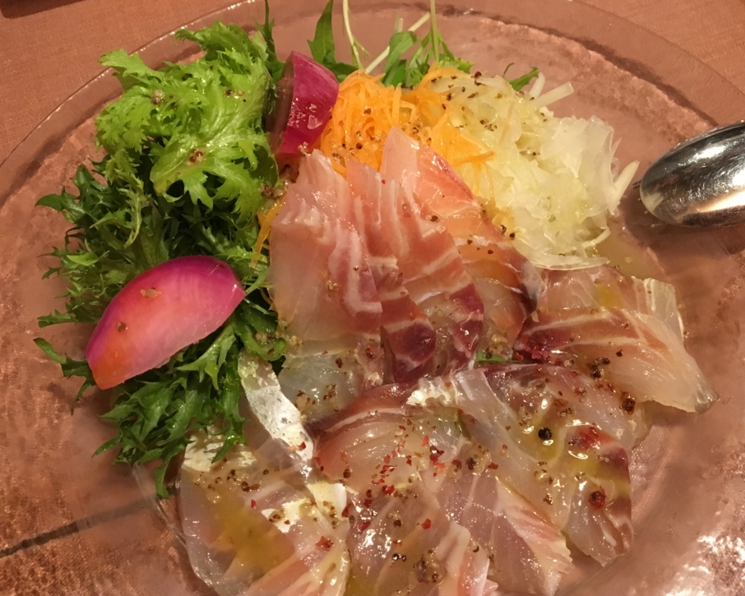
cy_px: 312
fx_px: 706
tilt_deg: -63.6
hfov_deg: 55.5
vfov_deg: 45.8
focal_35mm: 32
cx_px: 414
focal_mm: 4.15
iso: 250
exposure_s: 1/17
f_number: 2.2
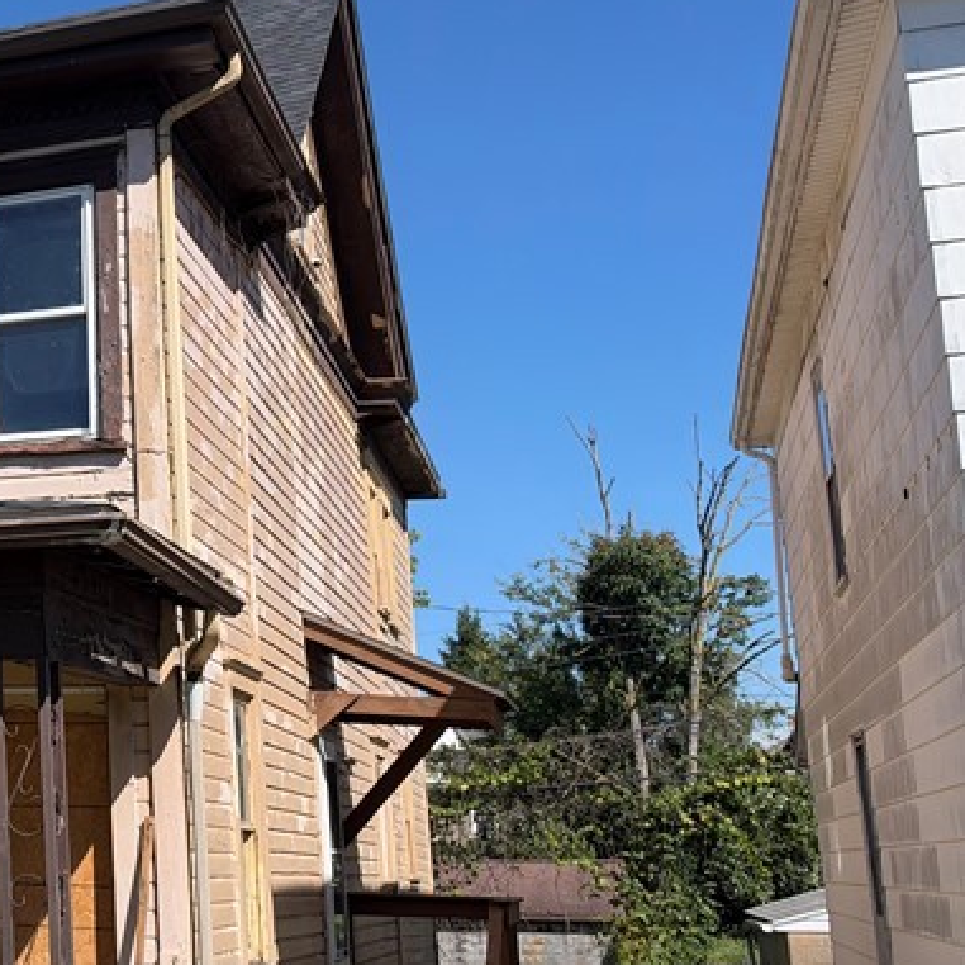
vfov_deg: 29.9
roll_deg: -0.3
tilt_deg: +14.3
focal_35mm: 57
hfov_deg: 25.5
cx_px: -317
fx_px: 1798
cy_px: 370
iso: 64
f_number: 1.8
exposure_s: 1/3534
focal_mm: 6.93
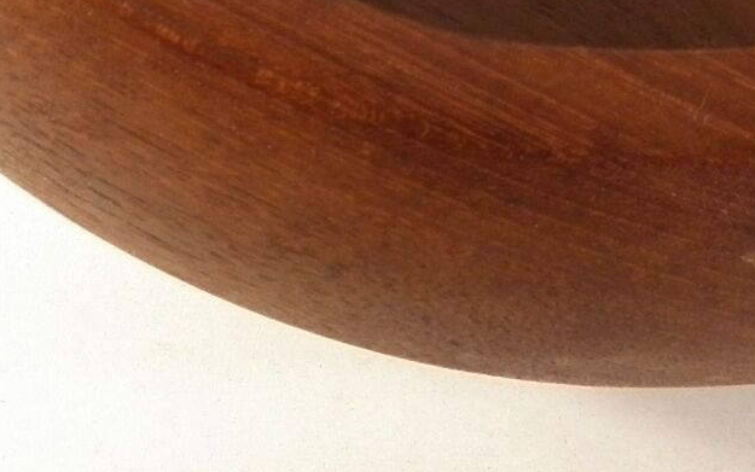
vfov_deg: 7.0
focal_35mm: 178
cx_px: 596
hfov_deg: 11.7
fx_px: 3664
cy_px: -663
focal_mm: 7.5
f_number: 3.8
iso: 125
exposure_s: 1/40
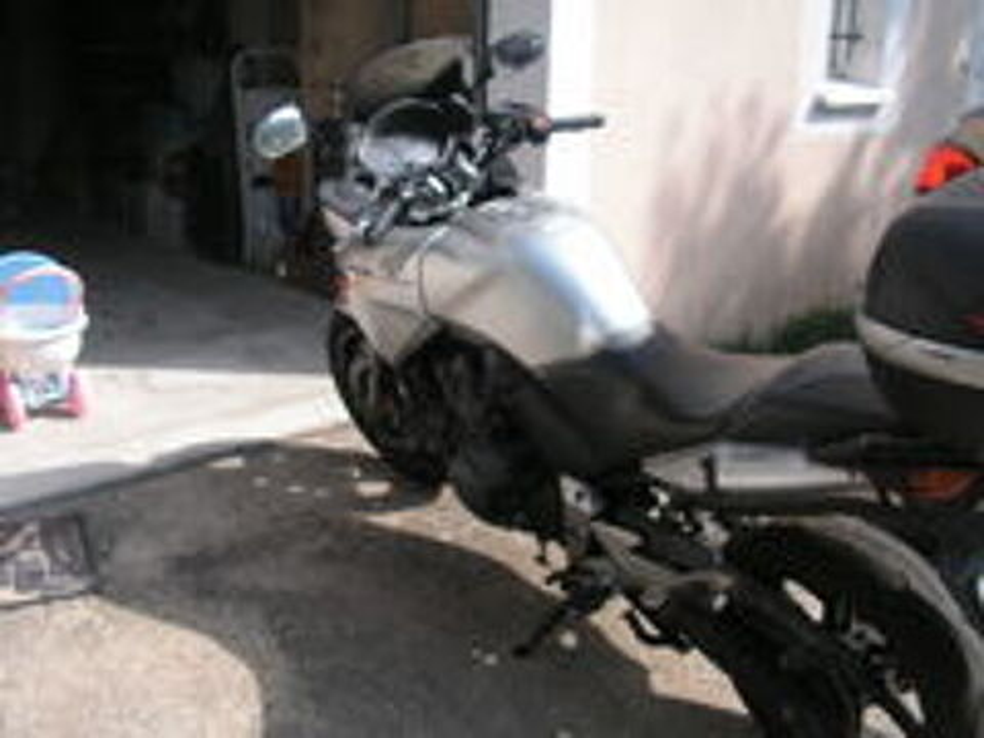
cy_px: 369
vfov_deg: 39.7
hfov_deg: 51.4
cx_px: 492
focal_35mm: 36
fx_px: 1023
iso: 50
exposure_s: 1/400
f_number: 3.2
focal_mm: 6
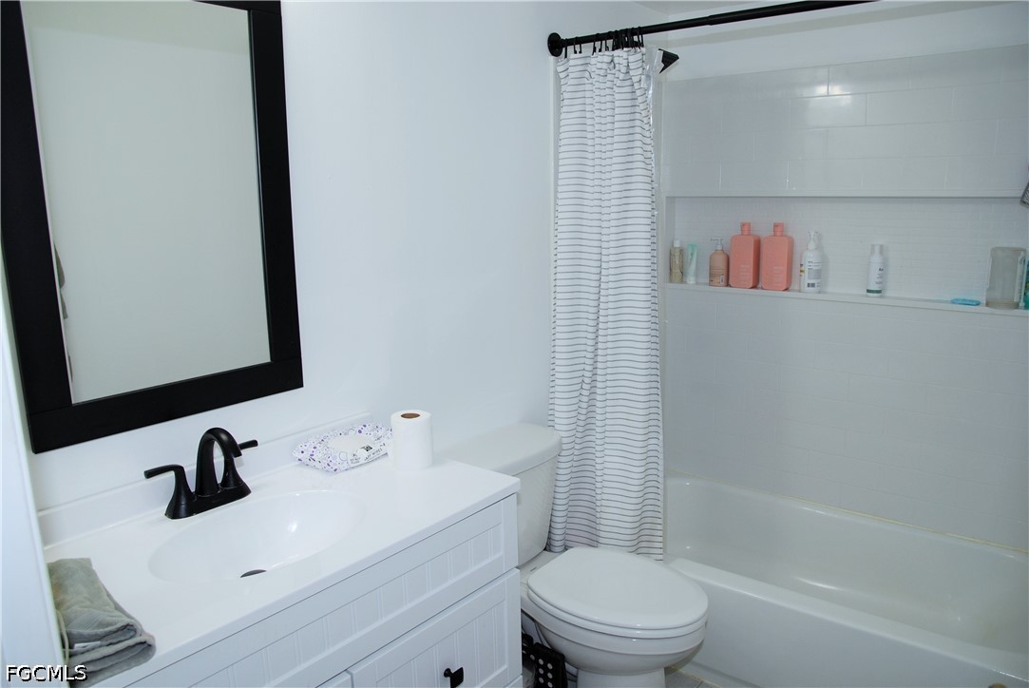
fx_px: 687
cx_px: 514
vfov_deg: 53.2
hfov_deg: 73.7
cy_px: 344
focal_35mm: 24
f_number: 4
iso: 200
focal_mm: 16
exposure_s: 1/60
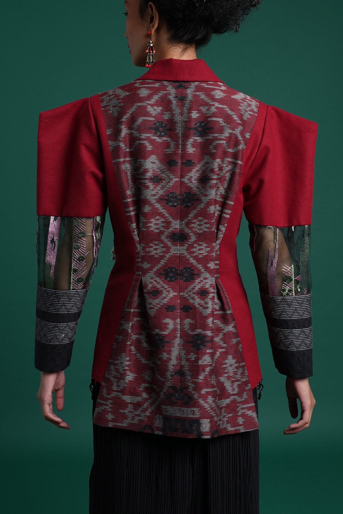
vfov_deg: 40.3
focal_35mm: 49
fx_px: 700
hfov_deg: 27.5
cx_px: 171
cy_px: 254
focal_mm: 32
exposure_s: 1/125
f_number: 10
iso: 200
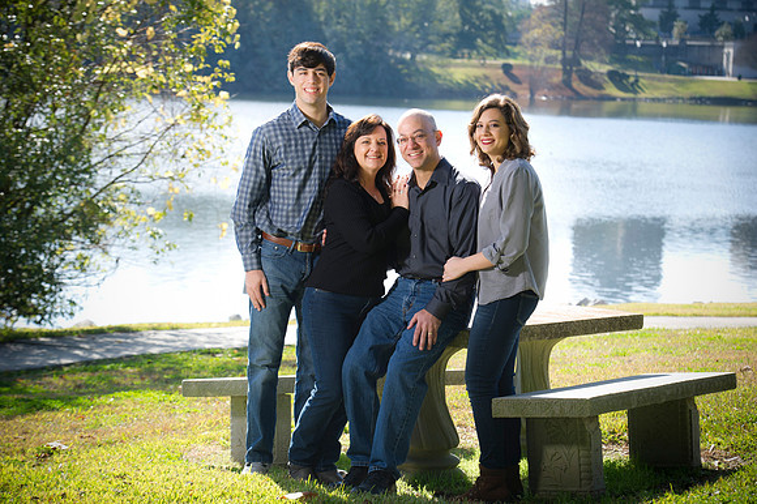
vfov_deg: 13.7
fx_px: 2101
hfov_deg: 20.4
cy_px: 252
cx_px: 378
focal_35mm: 100
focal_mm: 100
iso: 200
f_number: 5.6
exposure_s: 1/250
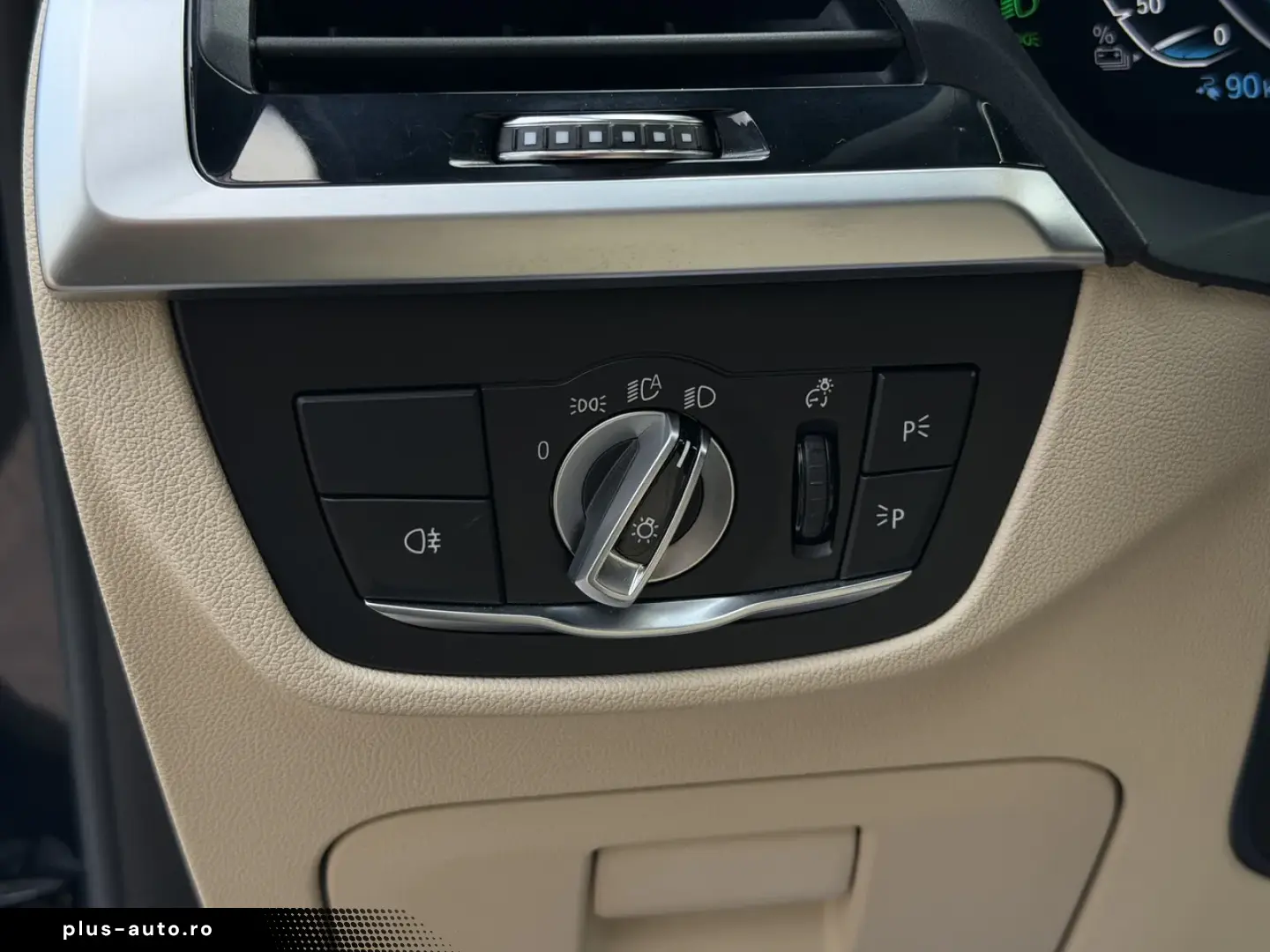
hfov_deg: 39.7
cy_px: 476
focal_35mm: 48
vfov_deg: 30.3
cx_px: 635
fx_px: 1761
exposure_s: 1/236
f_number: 1.78
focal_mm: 6.76
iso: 160
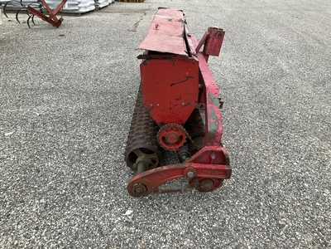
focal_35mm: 29
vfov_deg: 48.2
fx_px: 277
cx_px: 166
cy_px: 124
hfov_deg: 61.7
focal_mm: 3
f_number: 1.8
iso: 50
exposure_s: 1/122
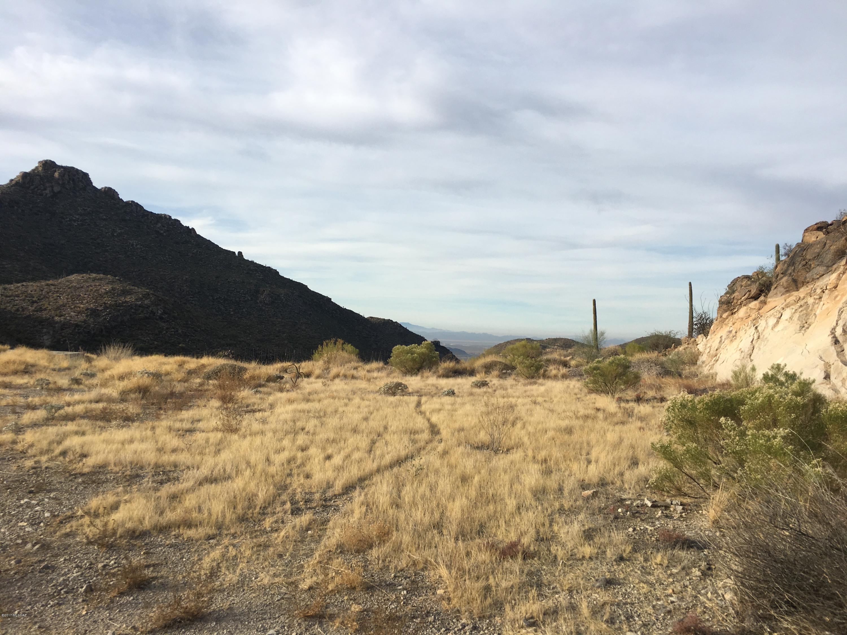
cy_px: 318
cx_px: 424
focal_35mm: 29
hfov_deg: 61.7
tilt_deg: +2.6
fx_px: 710
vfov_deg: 48.2
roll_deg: -2.0
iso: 25
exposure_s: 1/1241
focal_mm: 4.15
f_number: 2.2
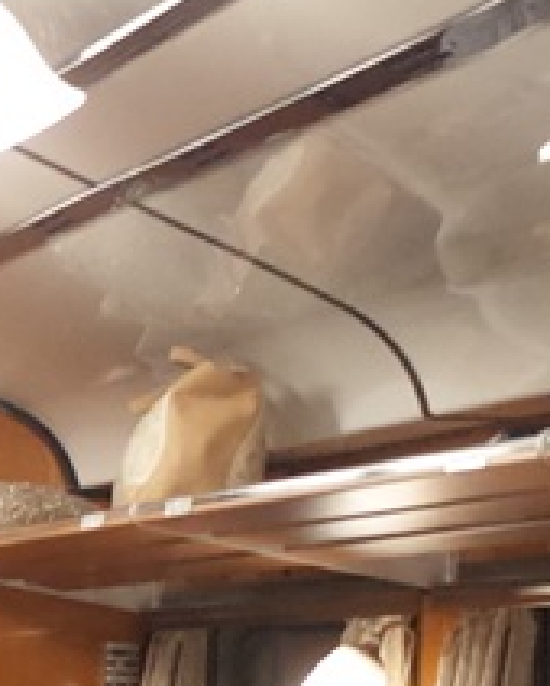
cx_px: -901
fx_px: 4125
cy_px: 388
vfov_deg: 9.5
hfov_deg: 7.1
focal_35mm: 203
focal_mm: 18.3
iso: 1600
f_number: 2.8
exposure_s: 1/40
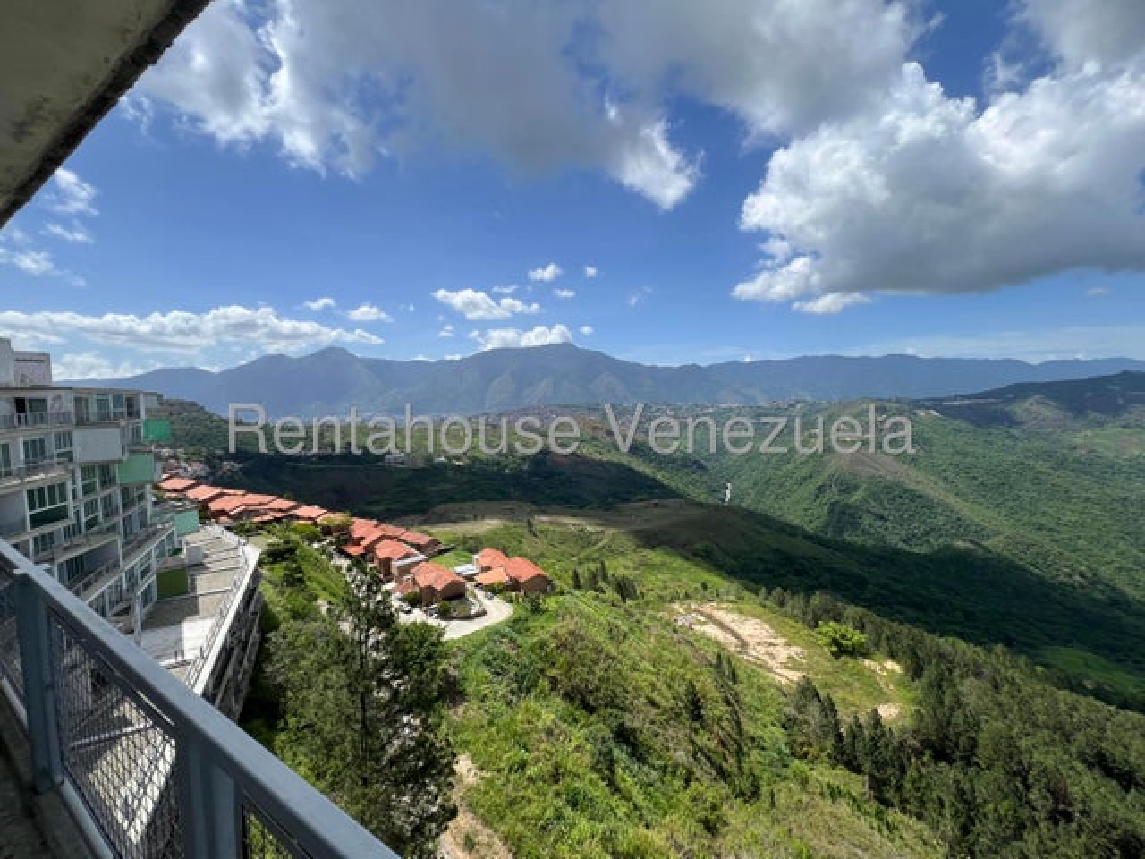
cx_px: 572
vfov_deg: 89.9
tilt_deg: -5.7
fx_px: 430
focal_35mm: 13
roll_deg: +0.9
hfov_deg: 106.2
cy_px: 430
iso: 32
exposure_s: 1/1908
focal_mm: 1.57
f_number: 1.8
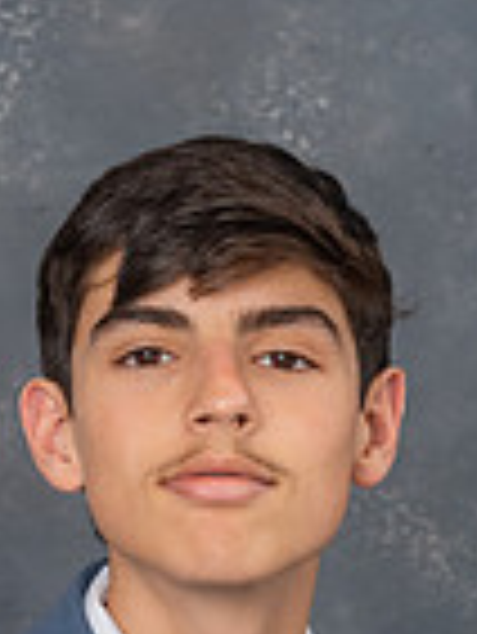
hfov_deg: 4.4
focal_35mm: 342
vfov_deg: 5.8
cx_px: 292
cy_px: 782
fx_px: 6274
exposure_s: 1/160
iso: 200
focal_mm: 60
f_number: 5.6
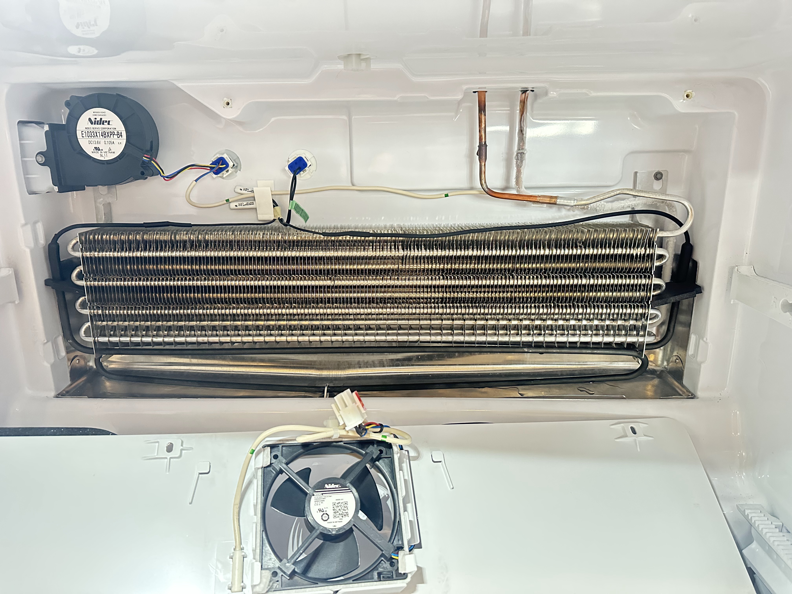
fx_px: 549
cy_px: 297
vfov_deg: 56.8
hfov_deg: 71.6
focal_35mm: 24
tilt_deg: -15.2
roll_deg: -0.2
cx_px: 396
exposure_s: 1/60
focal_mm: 6.86
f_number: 1.78
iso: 800
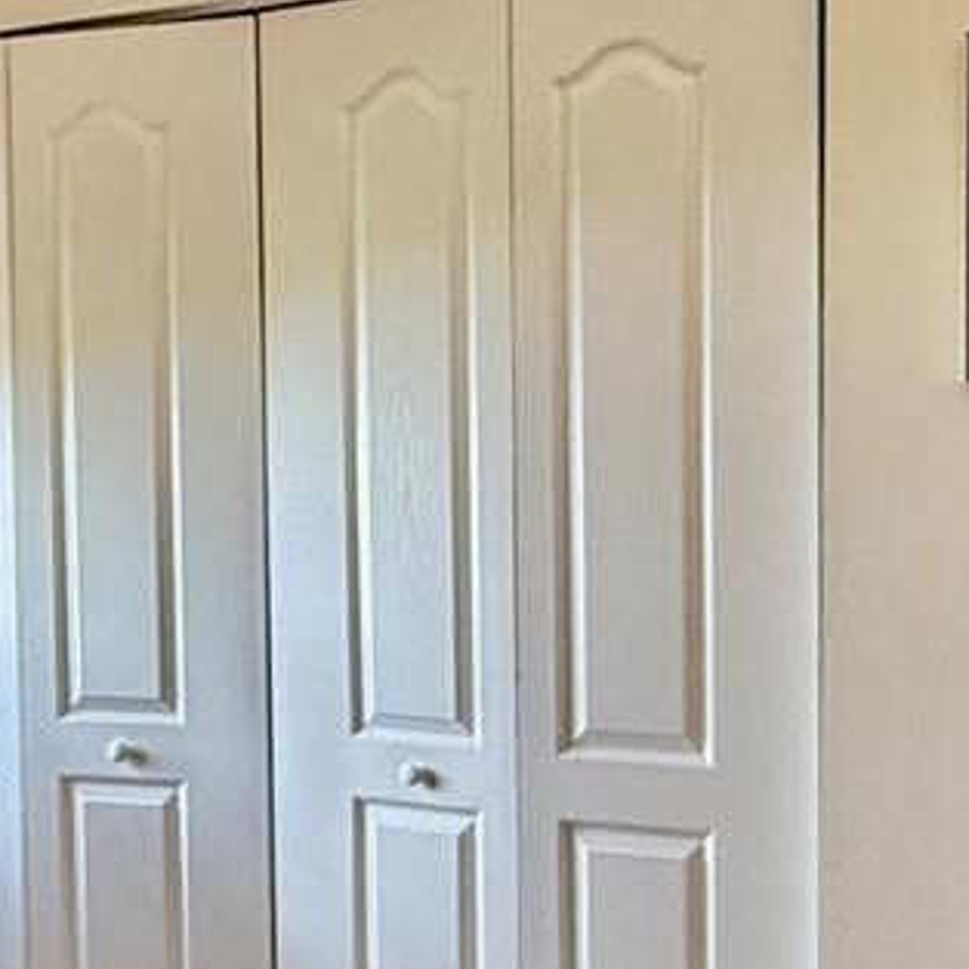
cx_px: 114
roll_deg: +0.7
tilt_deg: -2.9
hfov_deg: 26.5
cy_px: 515
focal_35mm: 63
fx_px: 1995
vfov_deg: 27.3
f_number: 2.2
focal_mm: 2.22
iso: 320
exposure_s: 1/120
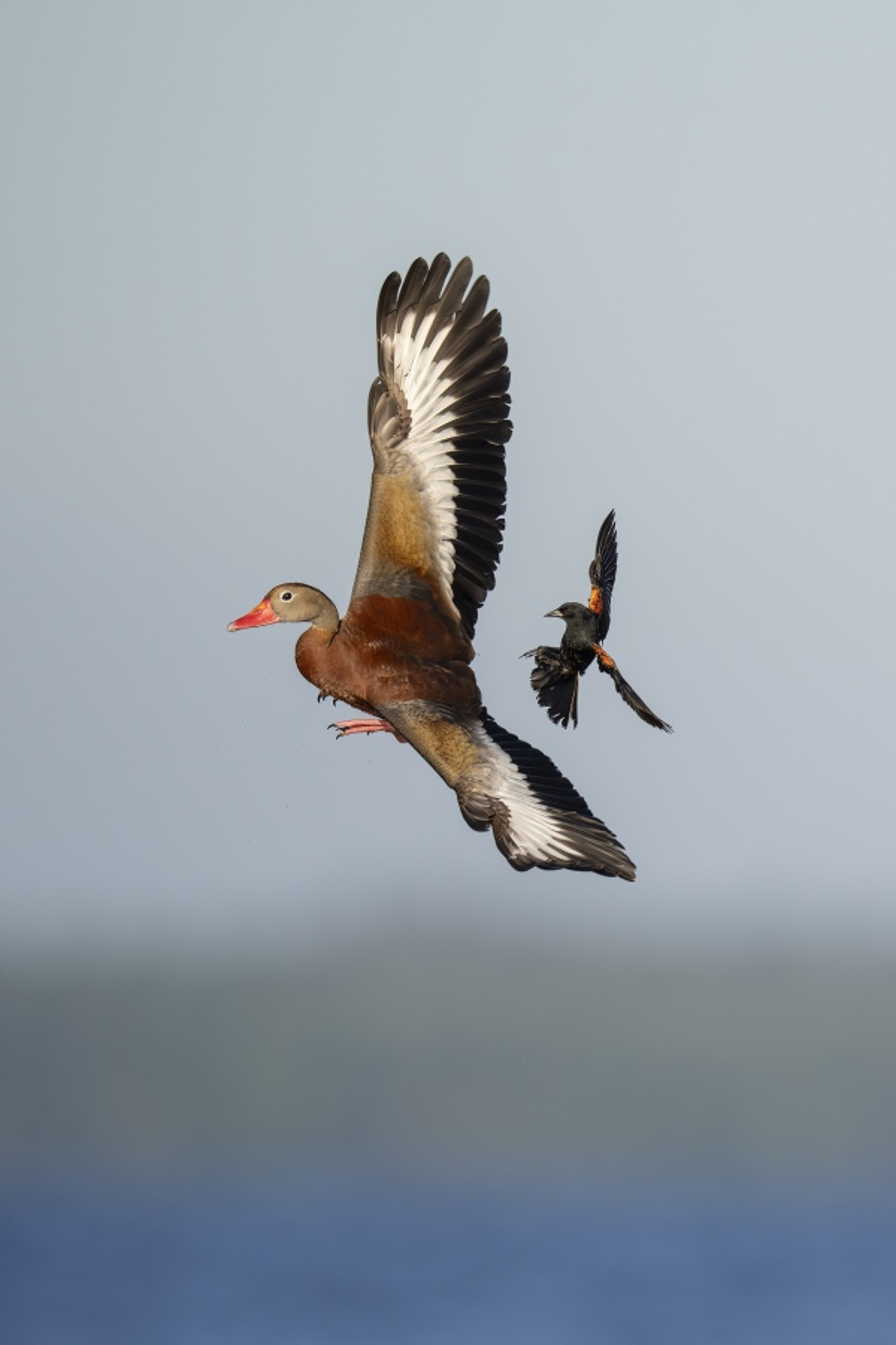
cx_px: 448
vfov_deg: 2.3
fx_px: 33597
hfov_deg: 1.5
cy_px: 672
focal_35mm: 900
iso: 640
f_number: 4
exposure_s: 1/4000
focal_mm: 600
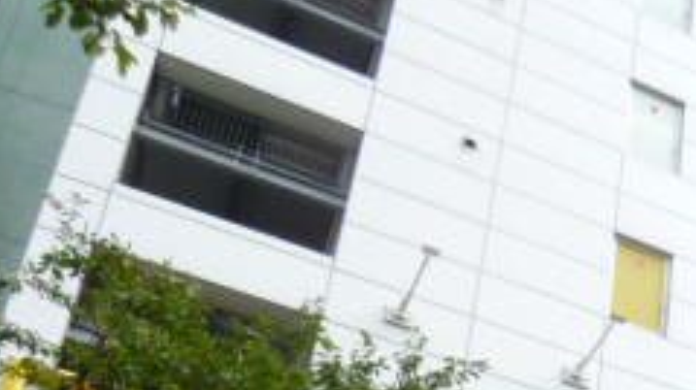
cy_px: 675
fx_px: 1291
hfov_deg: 25.9
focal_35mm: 70
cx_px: 900
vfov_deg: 15.2
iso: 100
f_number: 2.5
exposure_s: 1/320
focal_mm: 4.3
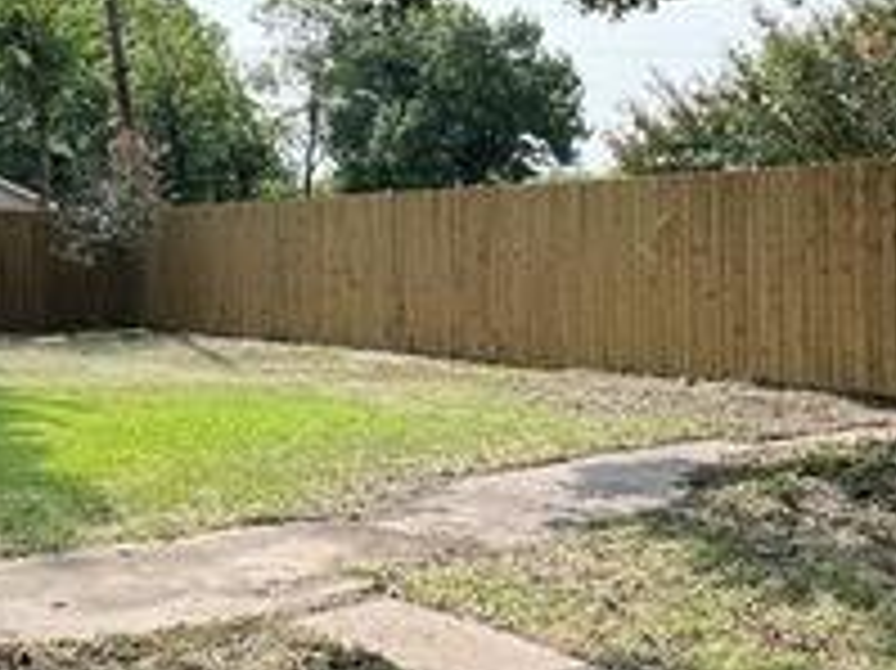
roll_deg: +0.0
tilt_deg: +2.7
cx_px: 477
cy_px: 202
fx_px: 1164
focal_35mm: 45
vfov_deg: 31.8
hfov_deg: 42.1
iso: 40
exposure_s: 1/1195
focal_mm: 2.22
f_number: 2.2
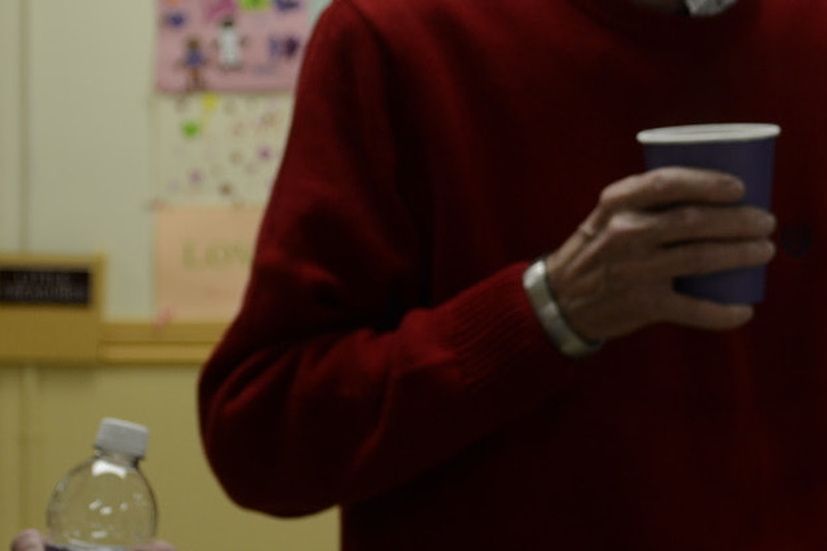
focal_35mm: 170
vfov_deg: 8.1
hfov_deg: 12.1
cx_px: 606
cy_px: 61
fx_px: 3905
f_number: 5.3
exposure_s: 1/25
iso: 100
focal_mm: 44
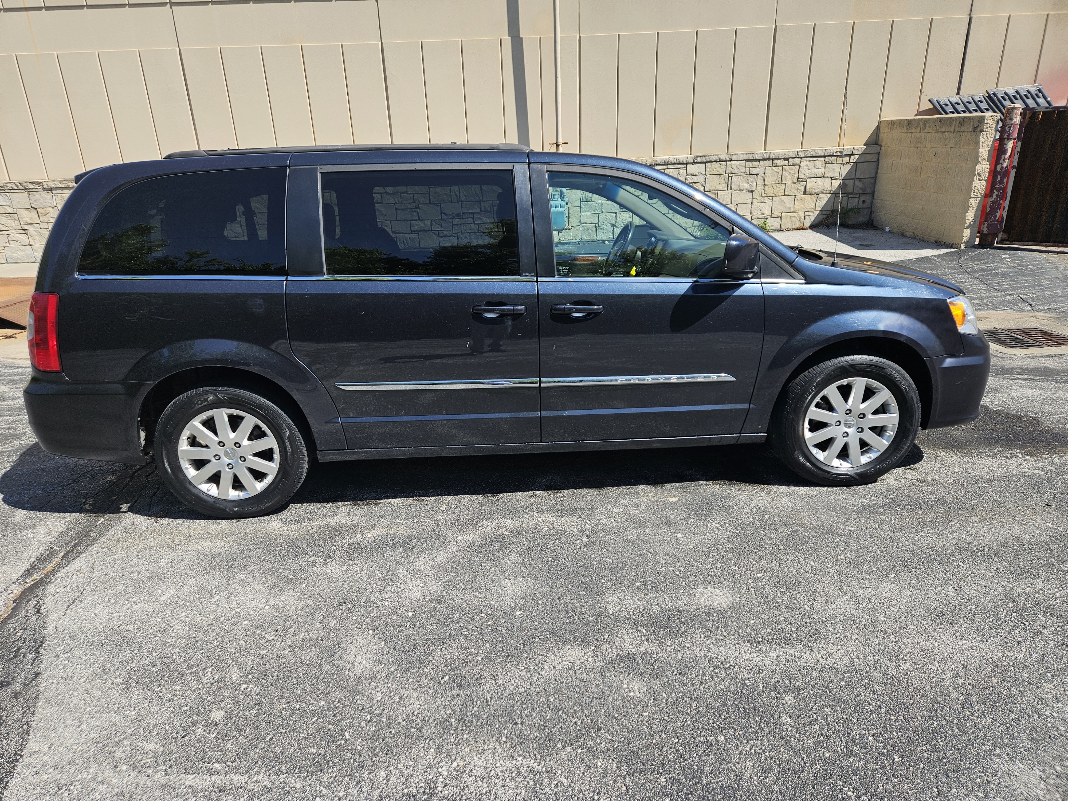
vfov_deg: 58.9
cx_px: 534
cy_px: 400
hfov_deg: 73.9
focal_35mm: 23
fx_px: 710
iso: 32
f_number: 1.8
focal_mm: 5.4
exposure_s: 1/1623
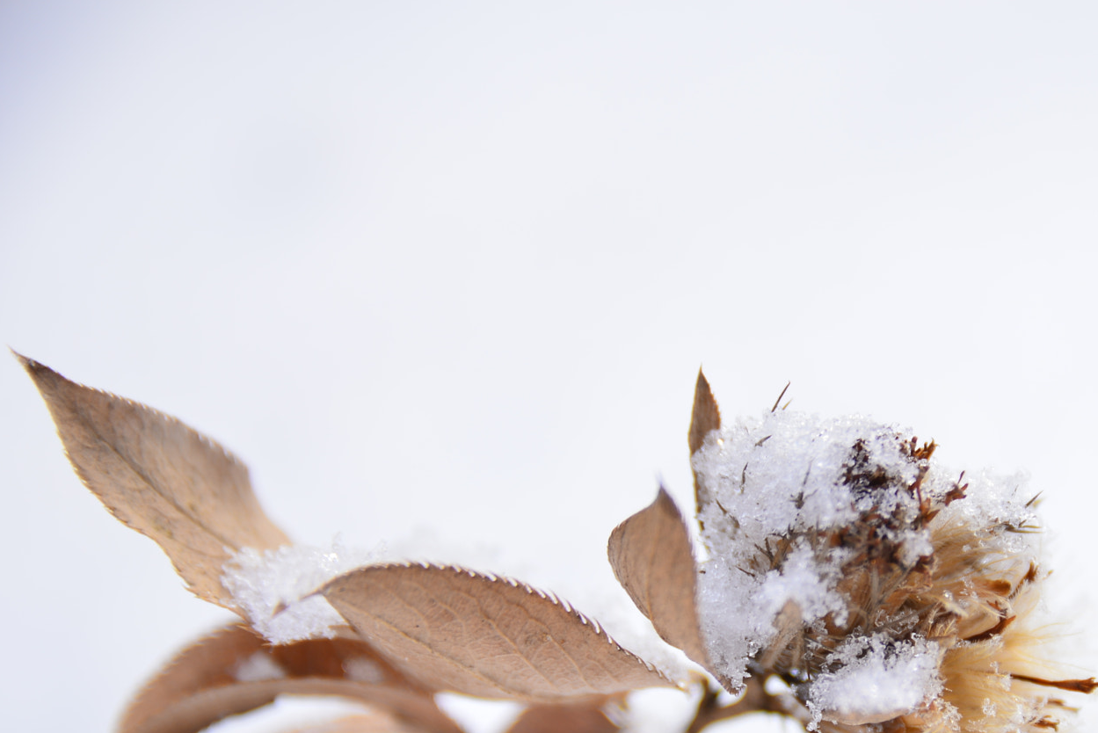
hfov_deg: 4.2
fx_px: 15012
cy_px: 600
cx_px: 840
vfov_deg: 2.8
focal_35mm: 492
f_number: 5.6
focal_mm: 300
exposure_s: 1/125
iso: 160
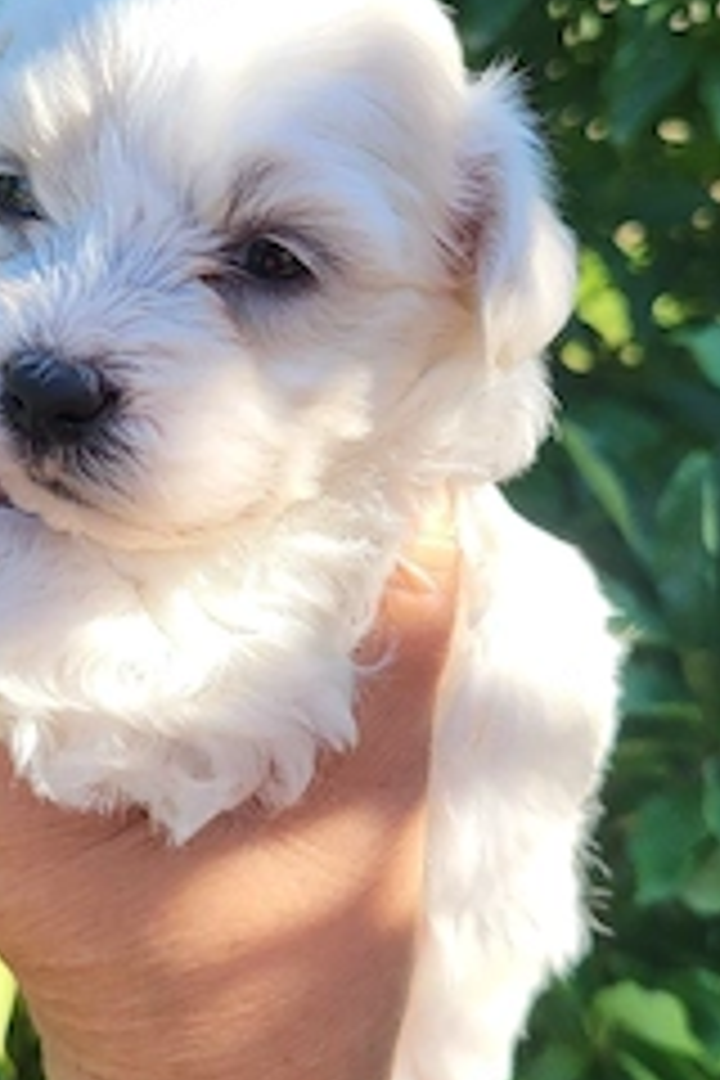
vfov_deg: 43.5
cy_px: 477
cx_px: 212
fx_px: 1350
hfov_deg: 29.5
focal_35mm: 45
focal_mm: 5.4
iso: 40
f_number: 1.8
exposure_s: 1/769
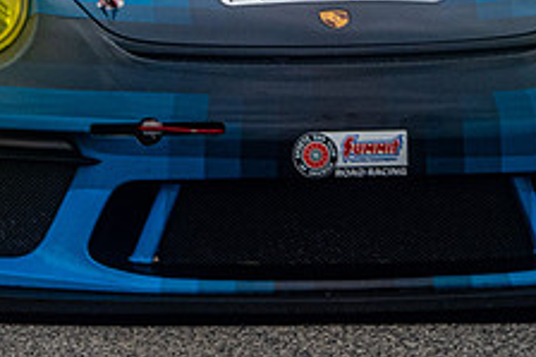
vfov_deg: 0.5
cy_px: -3
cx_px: 185
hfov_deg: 0.8
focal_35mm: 2543
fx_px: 37834
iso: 400
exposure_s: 1/400
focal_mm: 420
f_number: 9
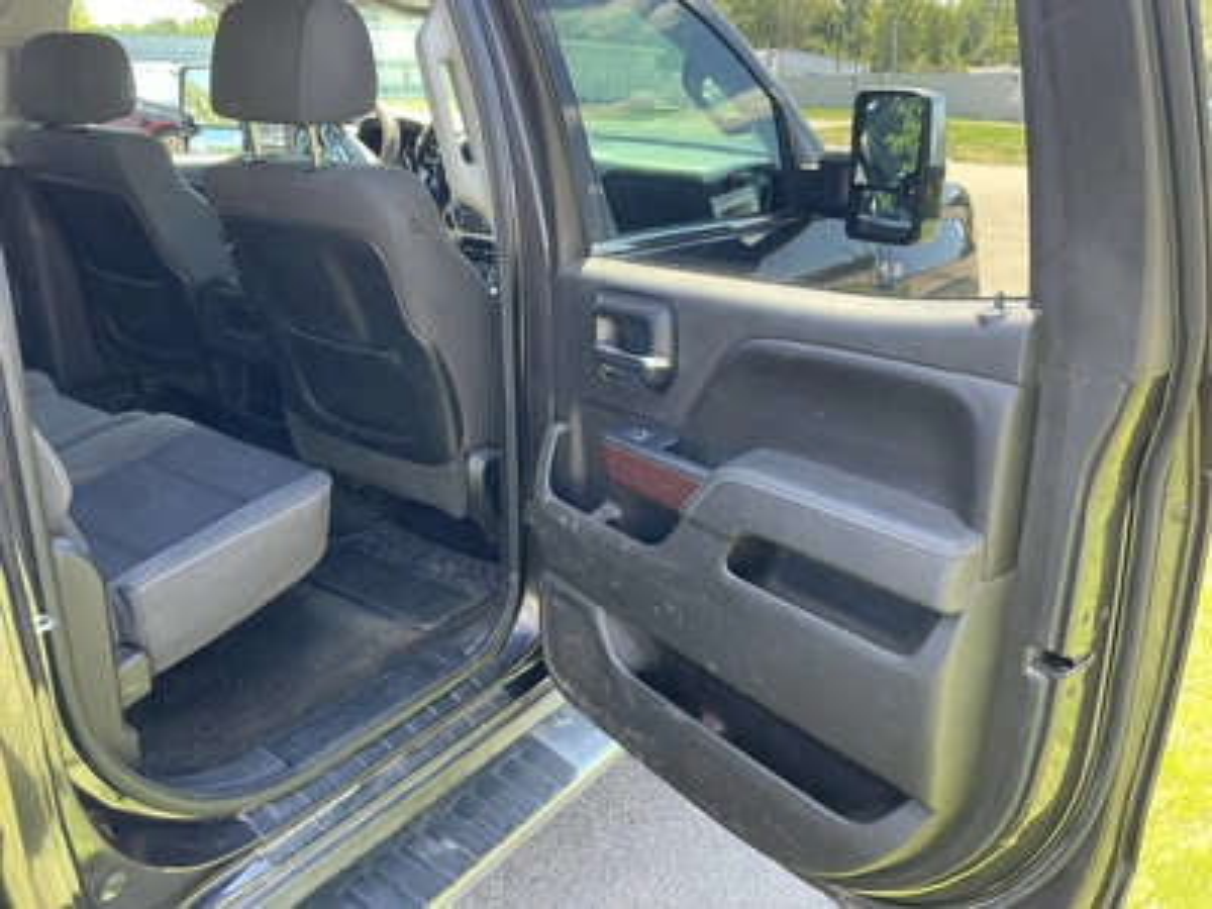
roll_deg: -2.4
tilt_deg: -17.8
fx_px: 980
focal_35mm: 28
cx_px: 606
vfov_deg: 49.7
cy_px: 454
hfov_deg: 63.4
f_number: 1.8
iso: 64
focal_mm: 3
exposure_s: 1/122
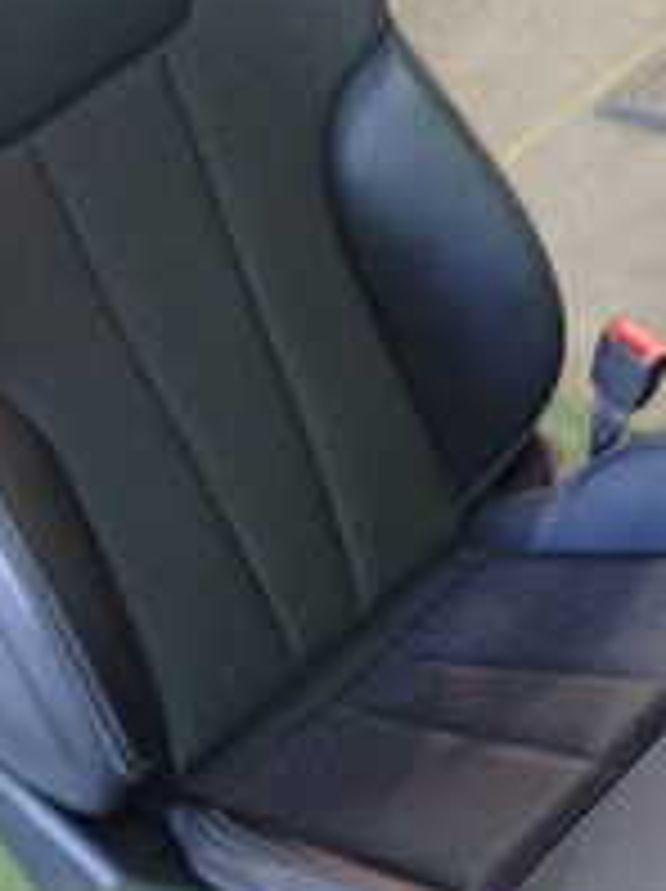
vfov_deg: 21.6
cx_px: 468
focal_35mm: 91
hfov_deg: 16.2
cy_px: 454
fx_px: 2339
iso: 500
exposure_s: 1/30
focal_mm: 5.4
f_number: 2.3
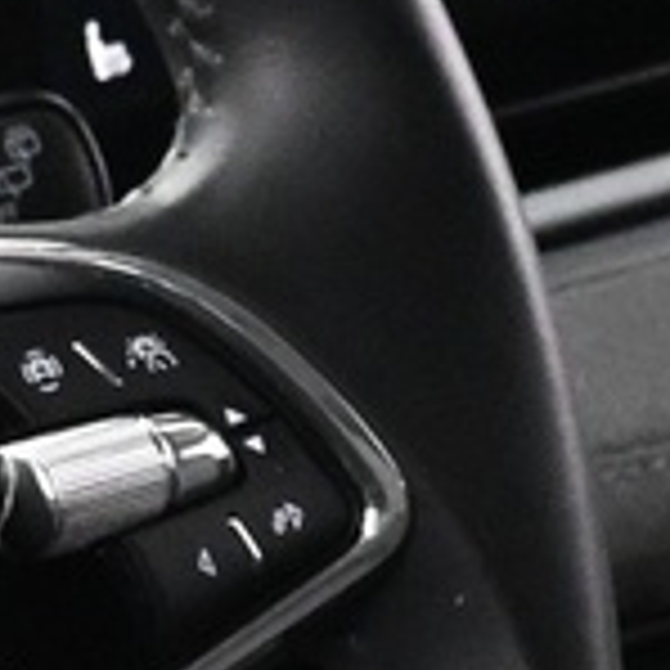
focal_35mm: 304
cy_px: 598
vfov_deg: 5.8
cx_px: -854
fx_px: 6657
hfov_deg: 5.6
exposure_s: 1/40
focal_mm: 22
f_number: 4
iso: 4000
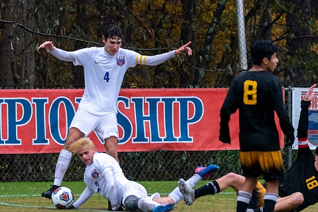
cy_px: 147
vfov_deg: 2.8
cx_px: 81
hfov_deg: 4.2
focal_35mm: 491
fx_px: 4340
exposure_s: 1/1000
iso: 3200
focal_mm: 244
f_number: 5.6
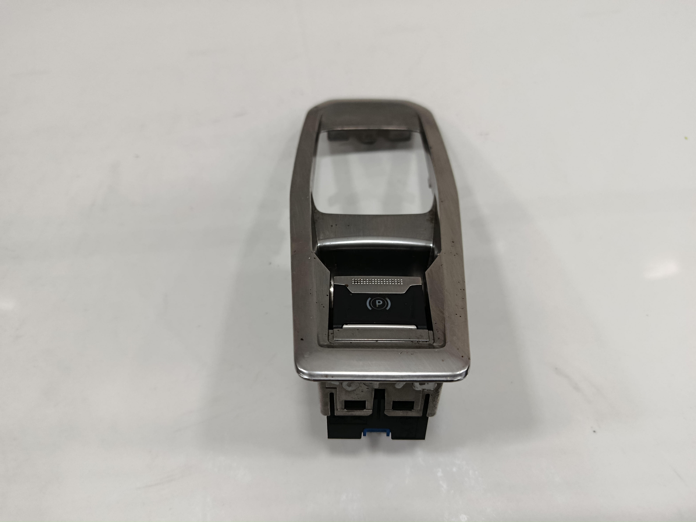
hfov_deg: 71.6
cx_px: 348
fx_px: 483
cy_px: 261
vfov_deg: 56.8
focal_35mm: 24
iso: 799
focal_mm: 5.24
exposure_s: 1/100
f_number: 1.7
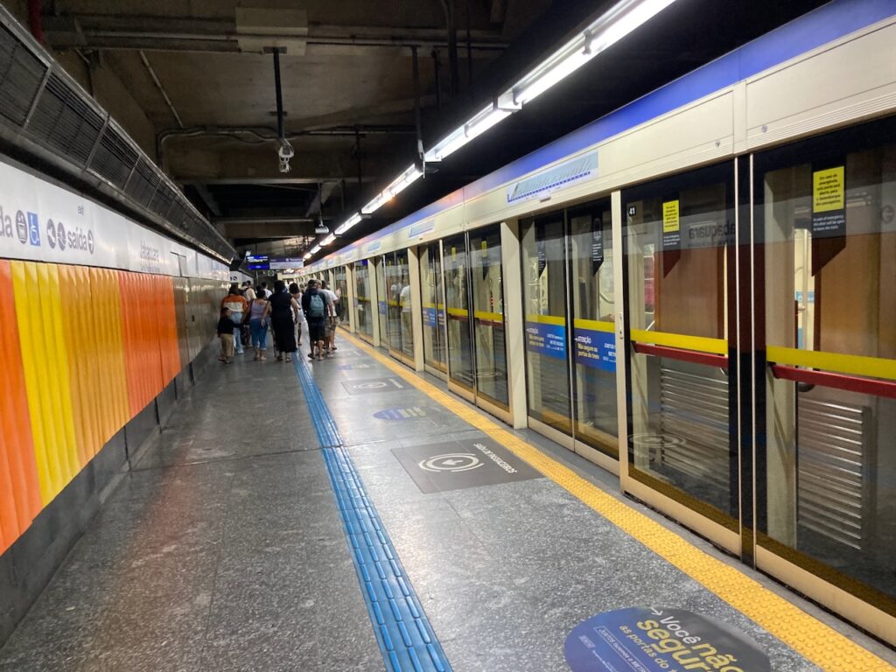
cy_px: 336
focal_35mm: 28
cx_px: 448
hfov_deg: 63.4
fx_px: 725
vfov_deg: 49.7
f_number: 1.8
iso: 250
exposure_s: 1/40
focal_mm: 3.99
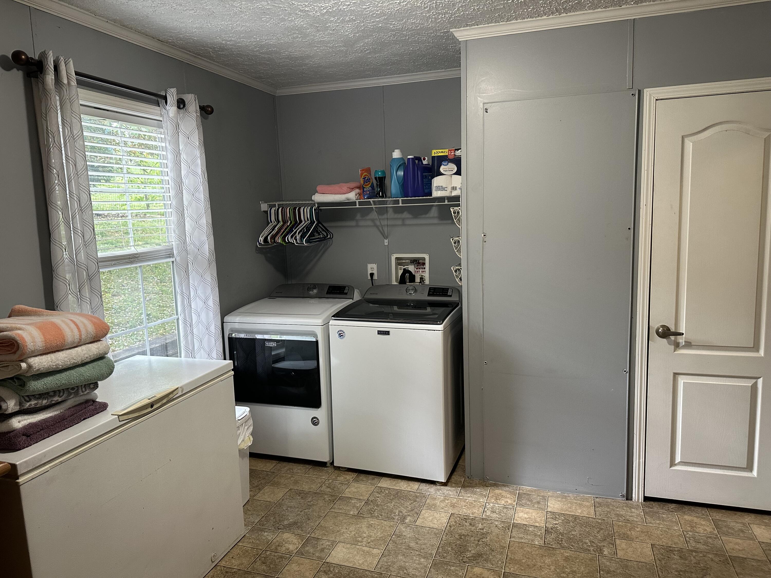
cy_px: 289
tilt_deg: -7.6
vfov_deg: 56.8
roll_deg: +1.0
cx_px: 386
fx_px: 535
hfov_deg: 71.6
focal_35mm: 24
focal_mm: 6.86
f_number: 1.78
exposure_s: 1/60
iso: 250
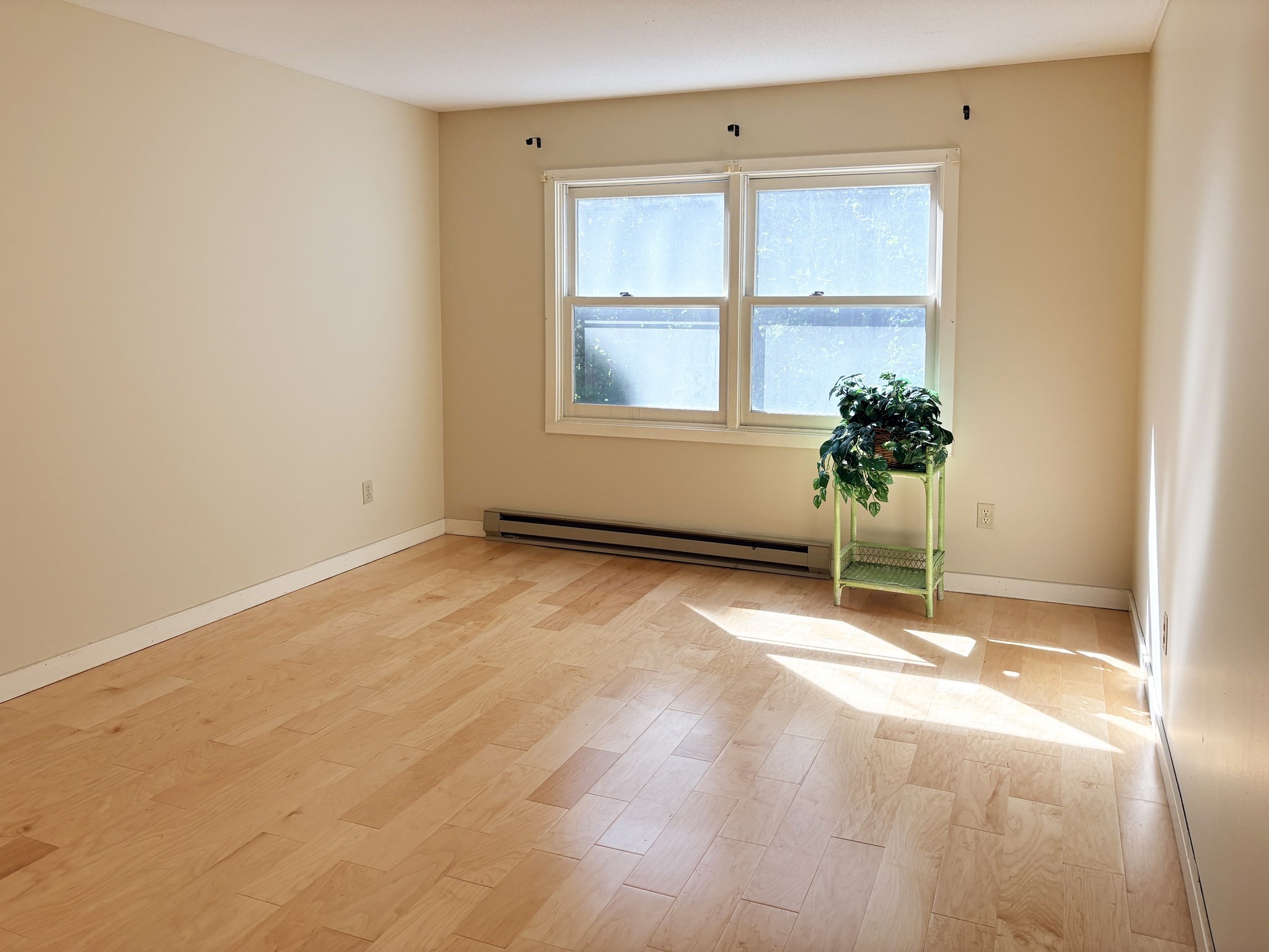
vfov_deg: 53.1
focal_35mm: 26
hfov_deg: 67.3
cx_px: 634
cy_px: 476
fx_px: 953
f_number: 1.6
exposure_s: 1/319
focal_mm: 5.96
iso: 64
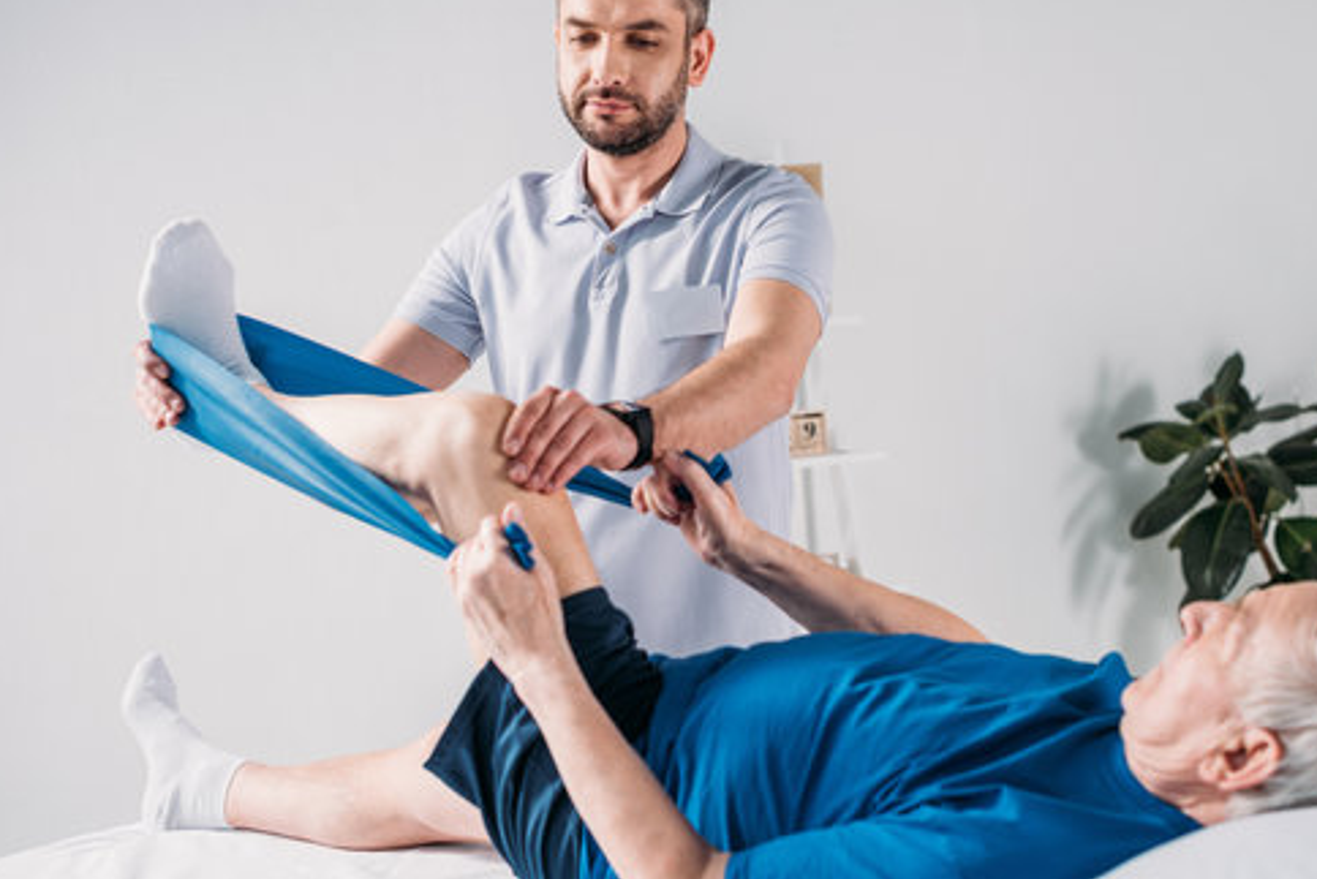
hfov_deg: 32.3
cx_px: 800
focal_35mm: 62
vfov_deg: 21.9
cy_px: 445
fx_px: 2269
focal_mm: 50
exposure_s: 1/200
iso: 100
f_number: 3.5
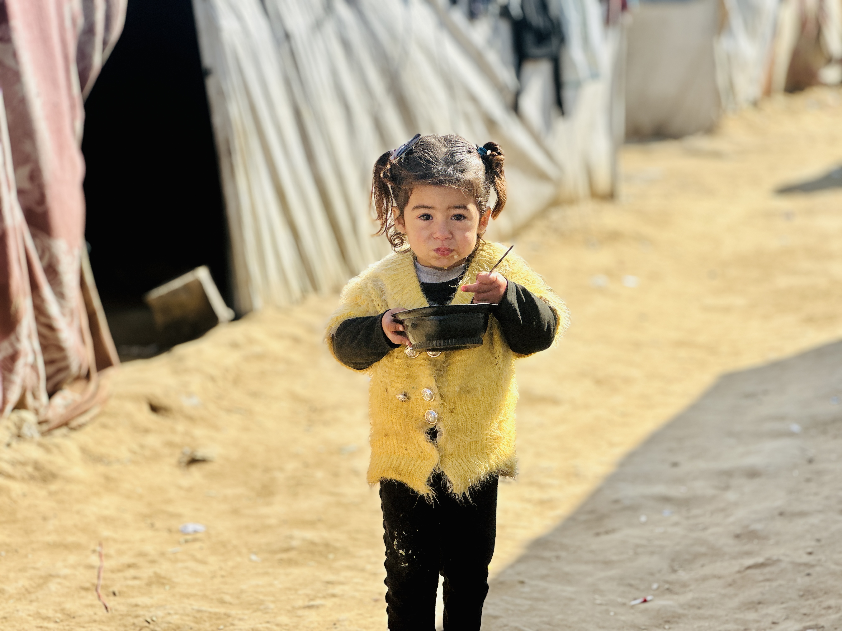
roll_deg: +1.0
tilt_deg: -8.4
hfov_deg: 25.3
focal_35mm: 77
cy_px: 316
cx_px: 421
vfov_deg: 19.1
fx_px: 1873
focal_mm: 9
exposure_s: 1/518
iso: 32
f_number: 2.8
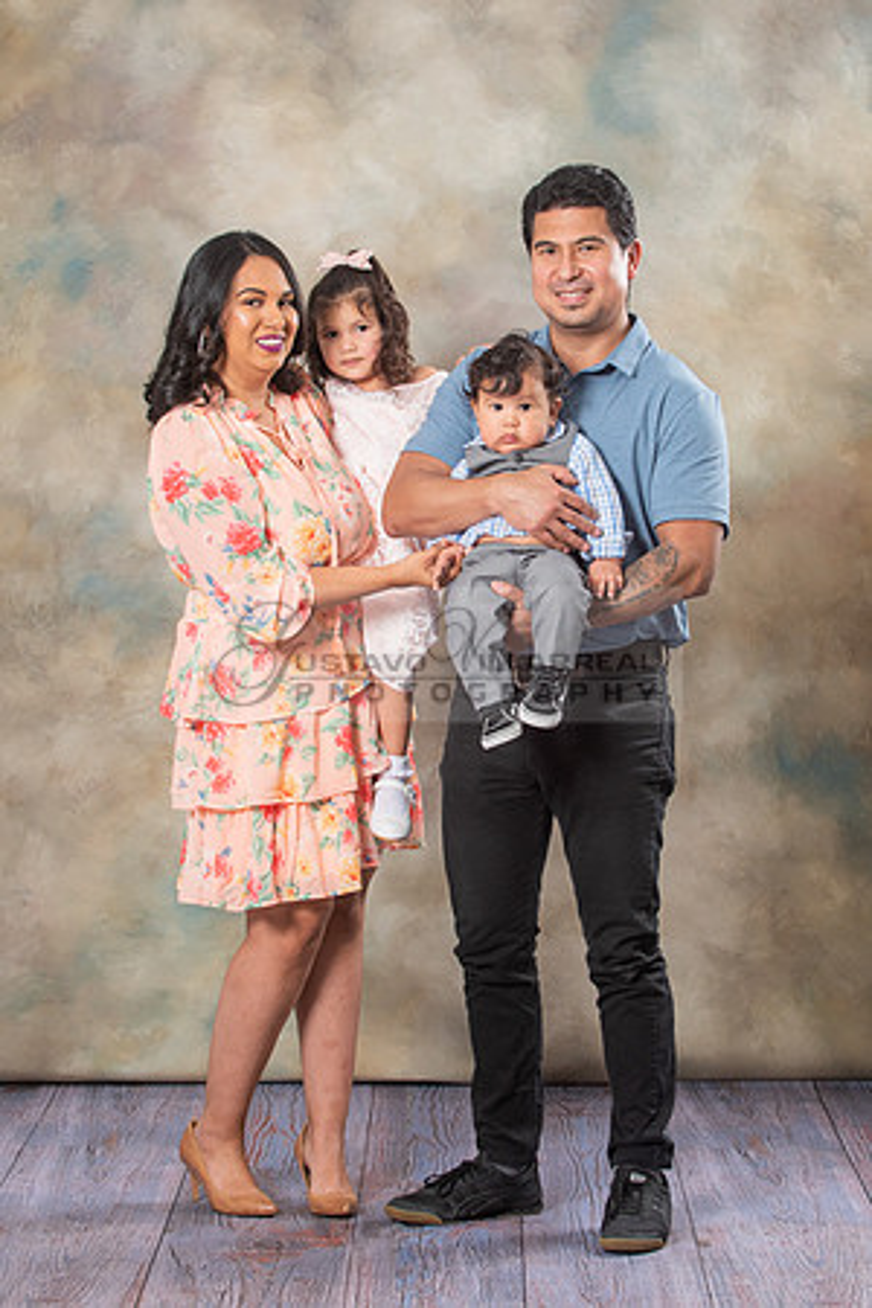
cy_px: 576
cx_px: 543
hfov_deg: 11.7
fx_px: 4269
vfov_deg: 17.4
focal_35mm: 118
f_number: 5.6
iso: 200
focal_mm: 70
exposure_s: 1/125
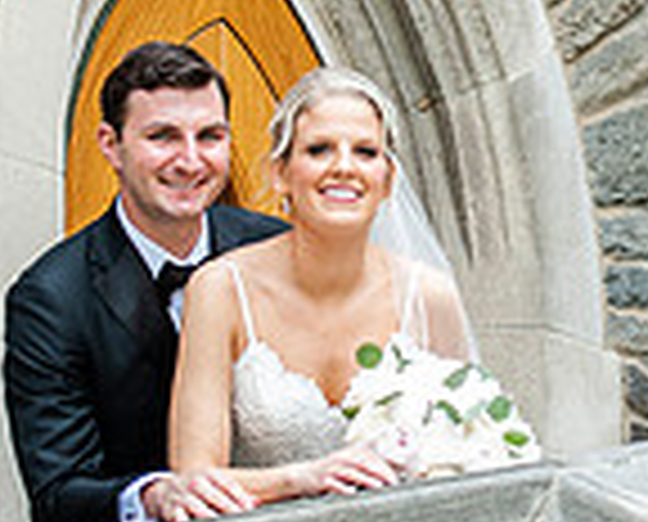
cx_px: 472
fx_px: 6519
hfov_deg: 5.7
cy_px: 86
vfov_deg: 4.6
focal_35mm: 339
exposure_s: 1/1600
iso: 1600
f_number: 2.8
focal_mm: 90
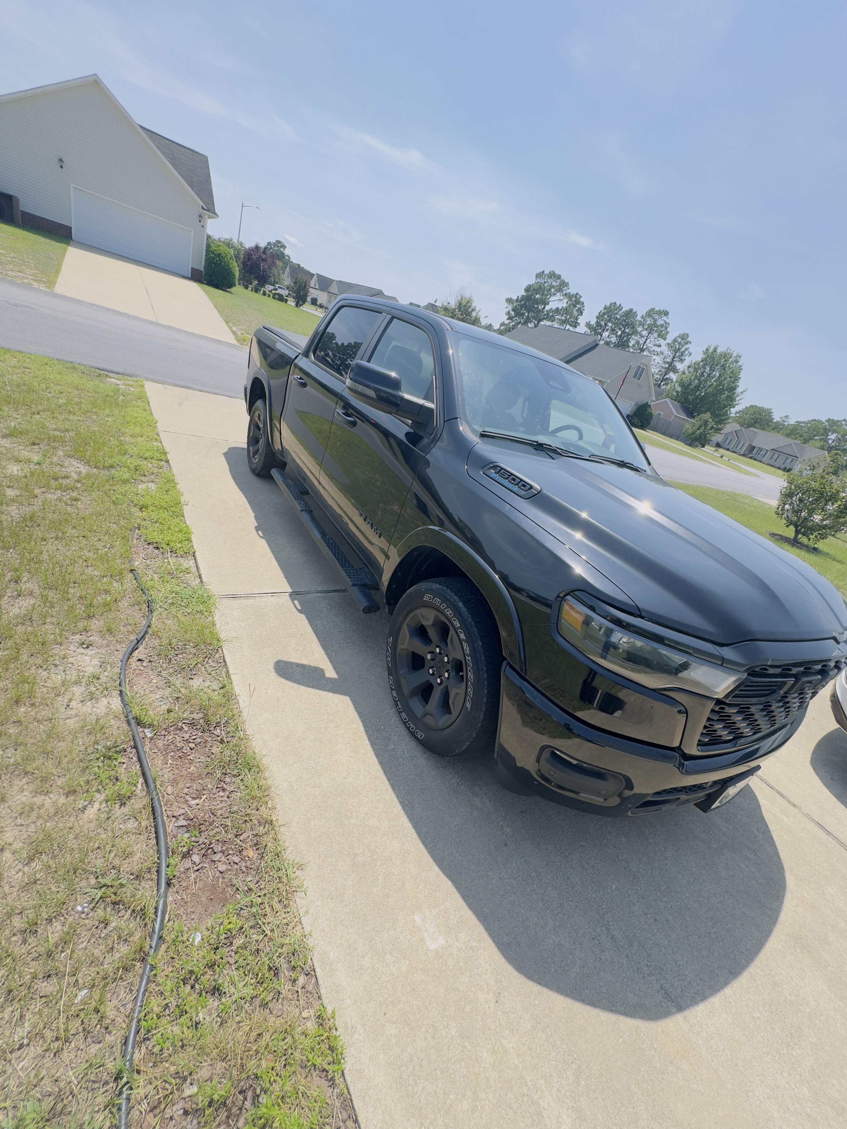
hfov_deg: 85.7
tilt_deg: -25.4
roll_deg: -18.6
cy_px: 564
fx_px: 457
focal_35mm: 14
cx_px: 424
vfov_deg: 102.1
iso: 40
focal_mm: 2.22
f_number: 2.2
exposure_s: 1/1126
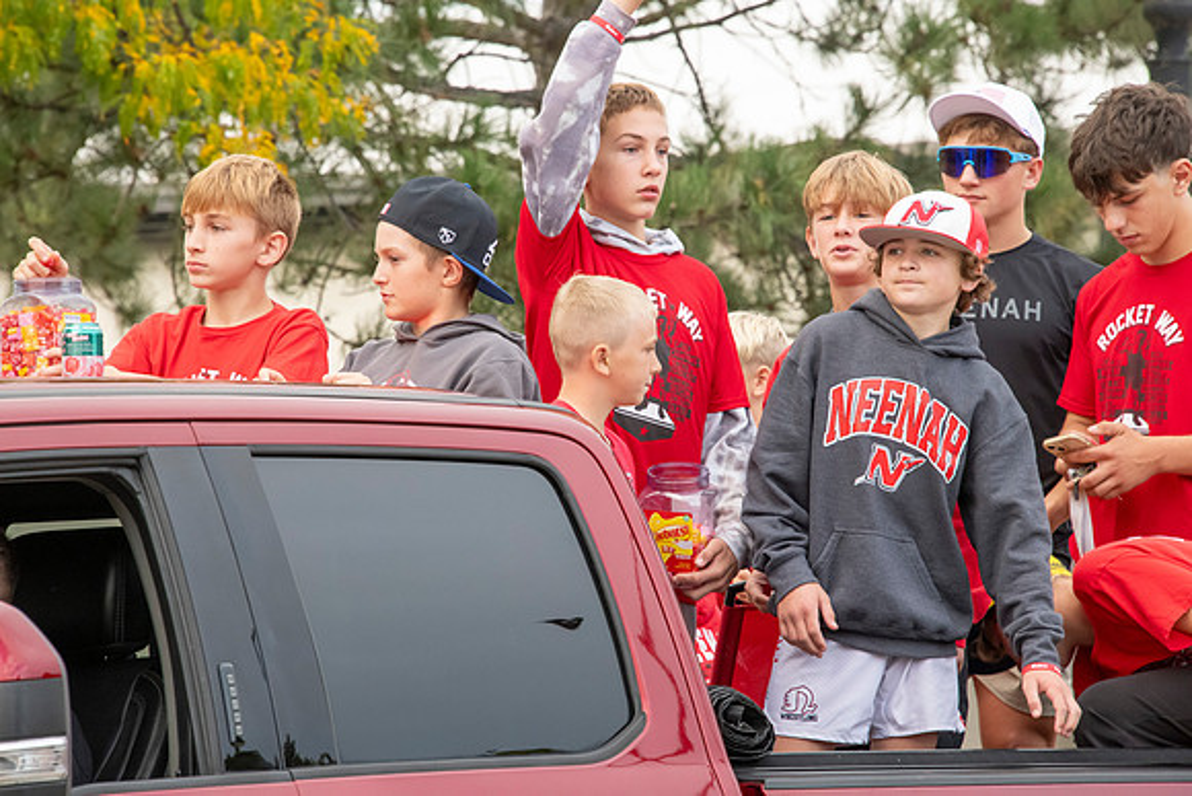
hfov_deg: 6.9
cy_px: 398
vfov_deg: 4.6
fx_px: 9935
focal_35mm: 300
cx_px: 596
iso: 3200
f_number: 11
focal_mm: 300
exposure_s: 1/250
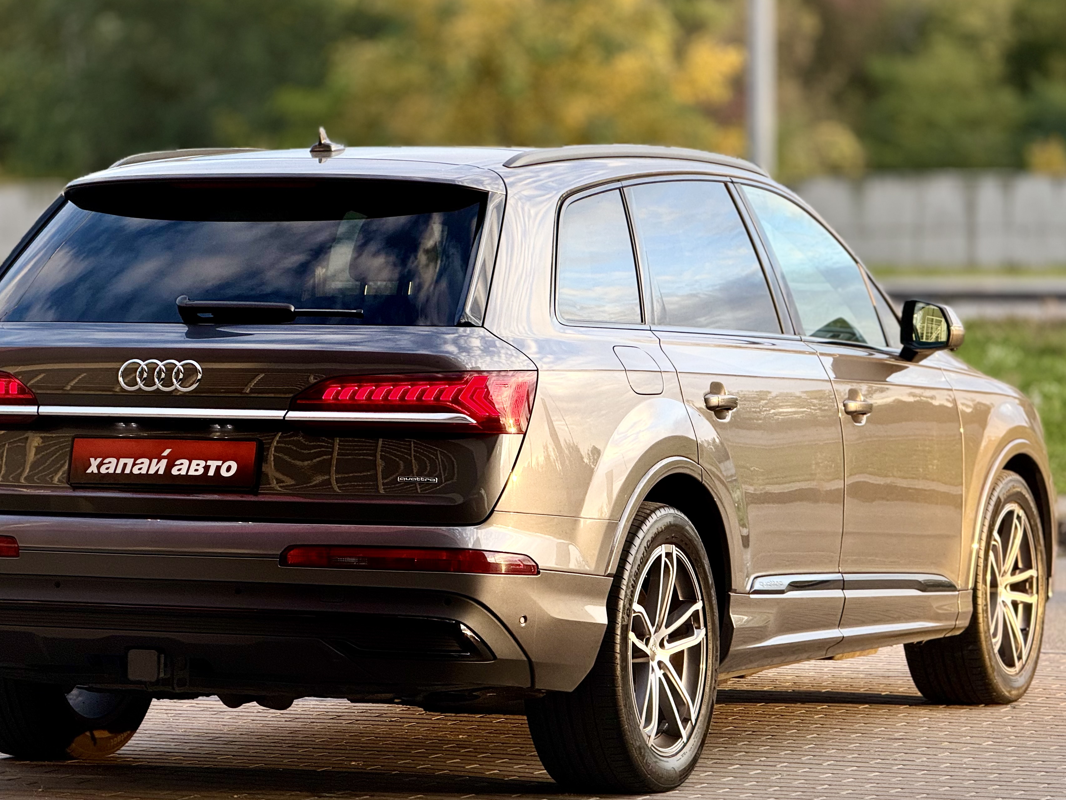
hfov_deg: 13.9
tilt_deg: -2.3
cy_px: 435
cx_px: 475
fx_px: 4373
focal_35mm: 142
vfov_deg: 10.4
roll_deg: +0.5
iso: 50
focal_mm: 15.66
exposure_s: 1/99
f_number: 2.8
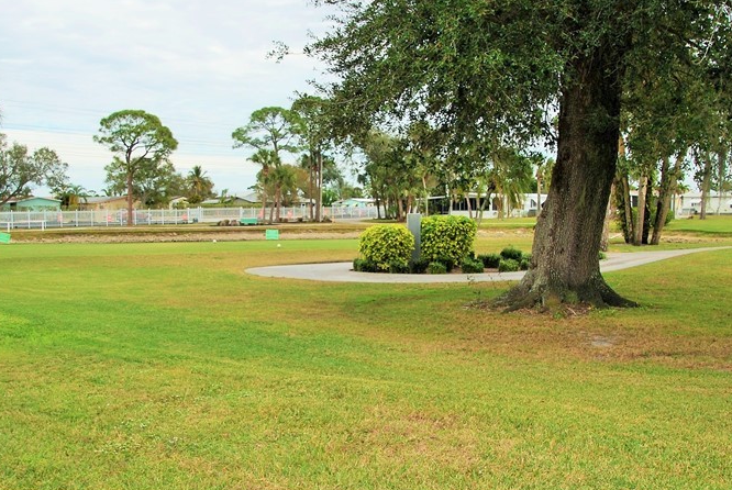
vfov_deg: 34.3
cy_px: 250
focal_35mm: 39
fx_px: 794
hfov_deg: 49.4
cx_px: 318
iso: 100
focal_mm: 16
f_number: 6.3
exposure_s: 1/160
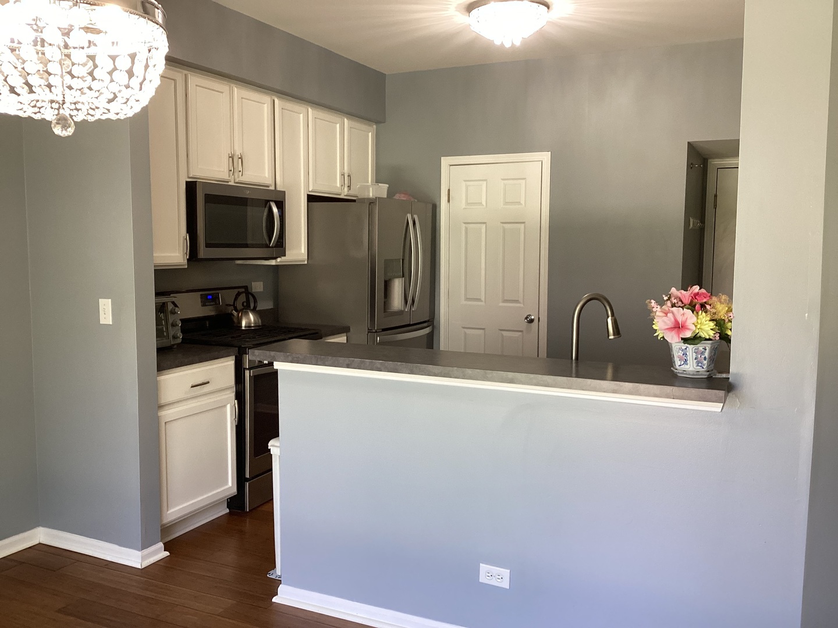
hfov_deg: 58.4
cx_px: 419
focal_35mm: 31
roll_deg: +0.9
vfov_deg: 45.4
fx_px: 750
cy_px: 314
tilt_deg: -5.2
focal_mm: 3.3
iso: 125
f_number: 2.4
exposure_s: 1/60
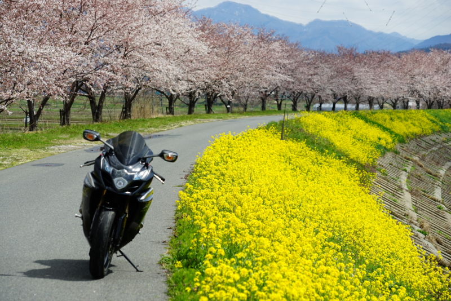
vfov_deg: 8.4
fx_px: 2043
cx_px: 226
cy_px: 150
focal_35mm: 163
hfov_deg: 12.6
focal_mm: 163
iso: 100
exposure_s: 1/250
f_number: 8
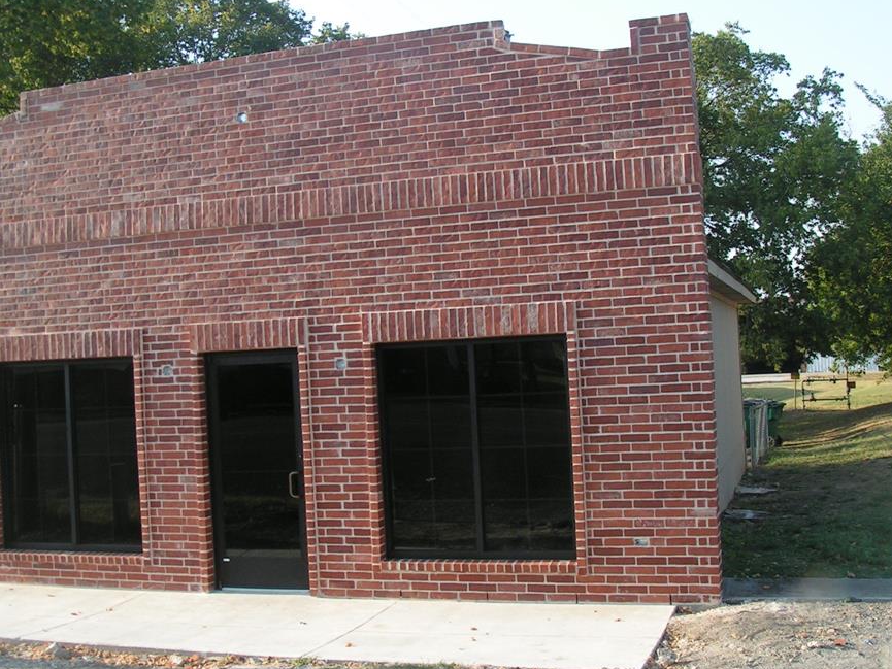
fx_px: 1160
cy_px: 309
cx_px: 395
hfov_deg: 42.0
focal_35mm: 45
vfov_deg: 32.2
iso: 50
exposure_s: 1/100
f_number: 5.6
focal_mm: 5.8
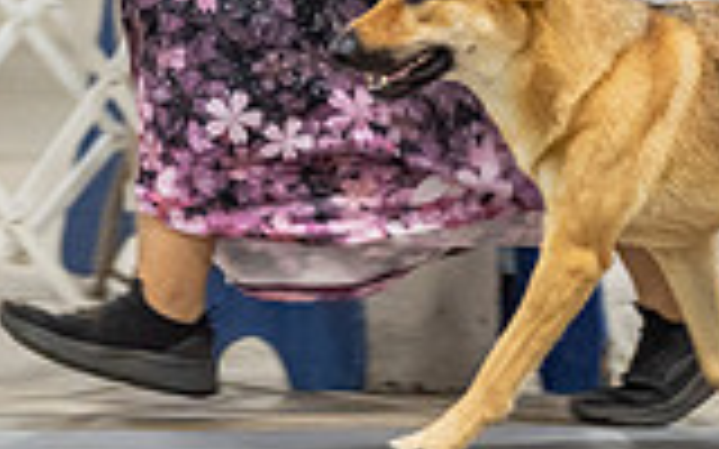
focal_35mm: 619
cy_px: -146
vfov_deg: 2.1
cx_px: 395
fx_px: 12129
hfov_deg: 3.4
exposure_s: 1/200
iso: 3200
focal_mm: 168
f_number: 2.8
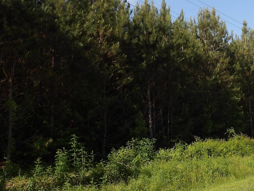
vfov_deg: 25.5
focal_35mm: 57
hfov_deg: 33.1
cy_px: 56
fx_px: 418
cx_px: 191
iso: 100
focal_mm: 5
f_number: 3.4
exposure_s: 1/735
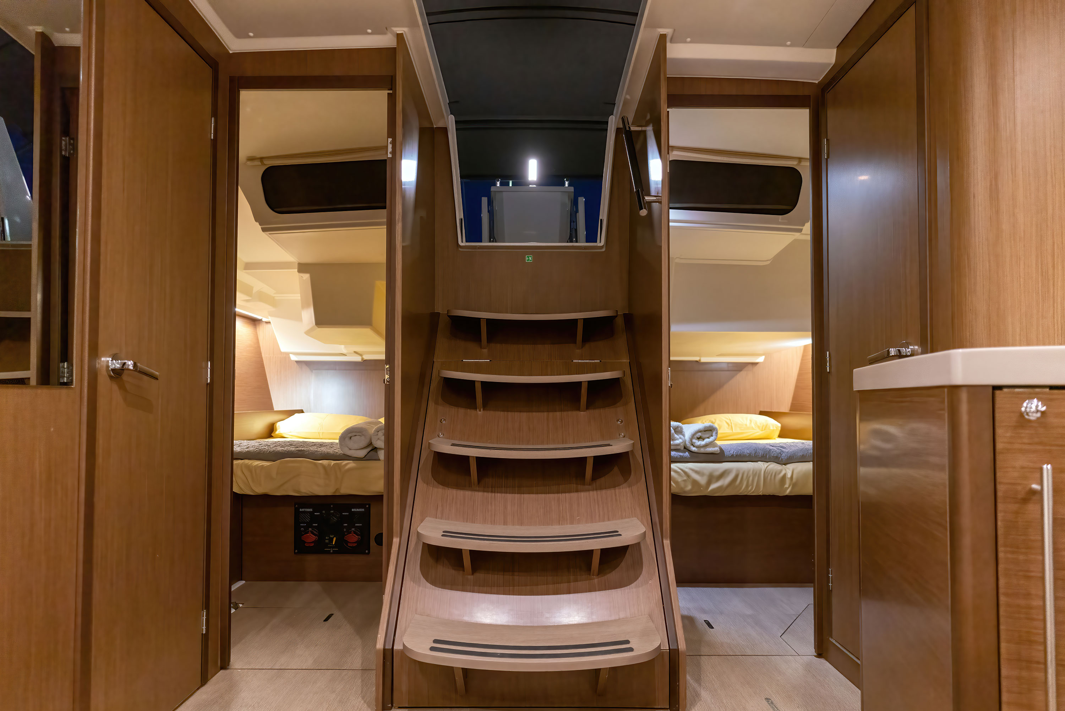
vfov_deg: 61.9
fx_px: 592
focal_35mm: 20
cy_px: 356
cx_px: 532
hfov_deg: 84.0
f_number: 2.8
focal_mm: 20
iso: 4000
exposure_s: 1/80
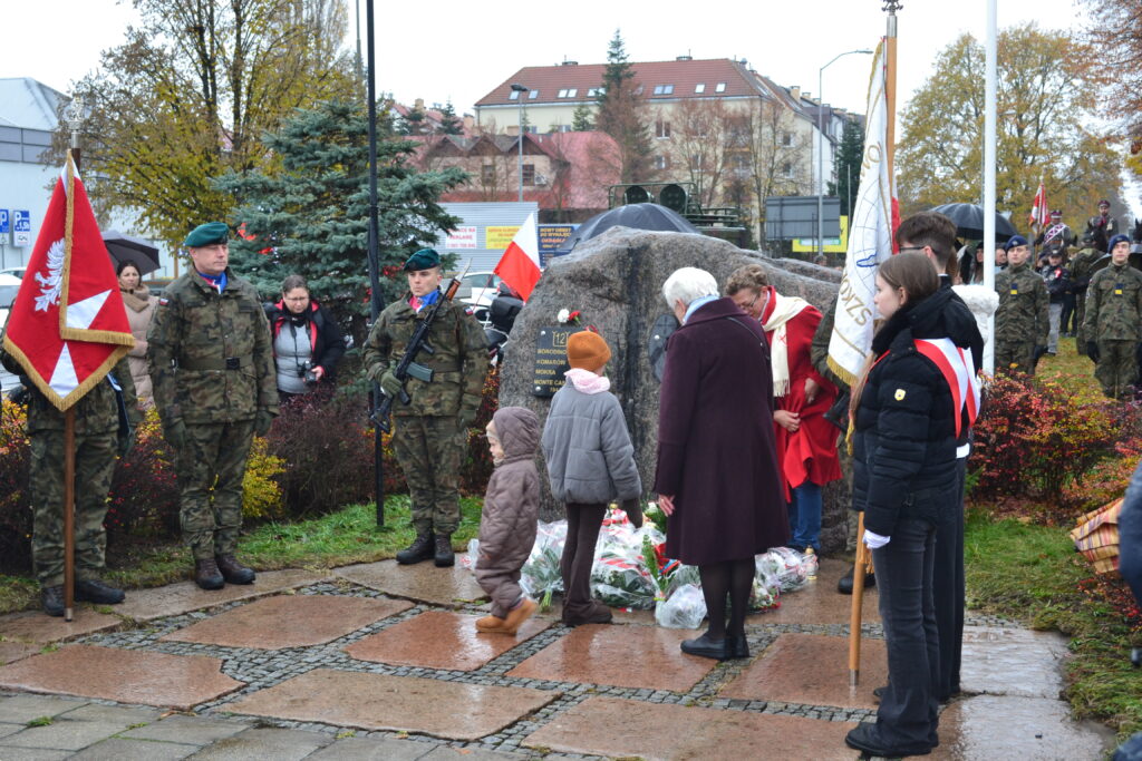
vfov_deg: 28.1
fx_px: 1523
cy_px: 380
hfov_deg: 41.1
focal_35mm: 48
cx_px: 571
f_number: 8
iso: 400
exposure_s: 1/50
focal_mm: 32
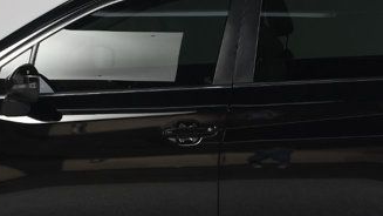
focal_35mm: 118
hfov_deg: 18.1
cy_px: 156
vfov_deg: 10.3
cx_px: 226
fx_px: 1198
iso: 100
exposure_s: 1/160
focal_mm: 24
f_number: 9
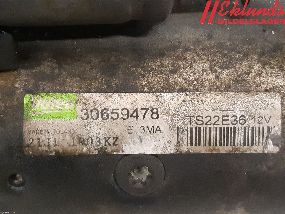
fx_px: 214
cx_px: 142
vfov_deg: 53.1
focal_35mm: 26
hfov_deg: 67.3
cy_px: 107
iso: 500
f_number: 1.7
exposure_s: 1/25
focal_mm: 3.93
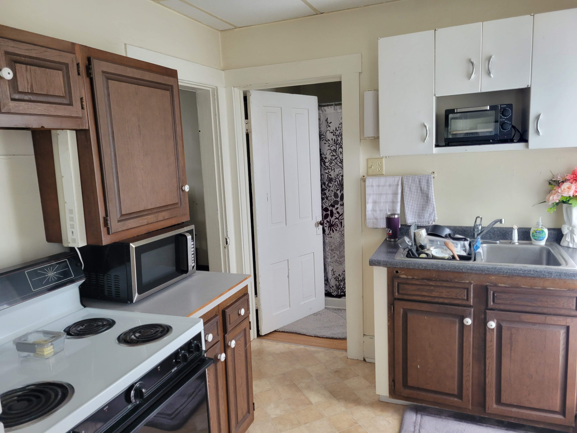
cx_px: 288
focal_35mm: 26
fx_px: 433
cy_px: 216
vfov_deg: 53.1
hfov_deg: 67.3
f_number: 1.8
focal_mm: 5.4
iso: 160
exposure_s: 1/120
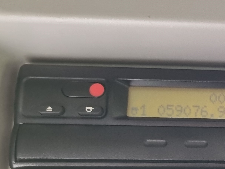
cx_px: 342
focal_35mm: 86
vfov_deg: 16.9
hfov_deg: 19.6
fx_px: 559
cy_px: 153
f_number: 1.8
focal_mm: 5.4
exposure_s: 1/100
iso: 160
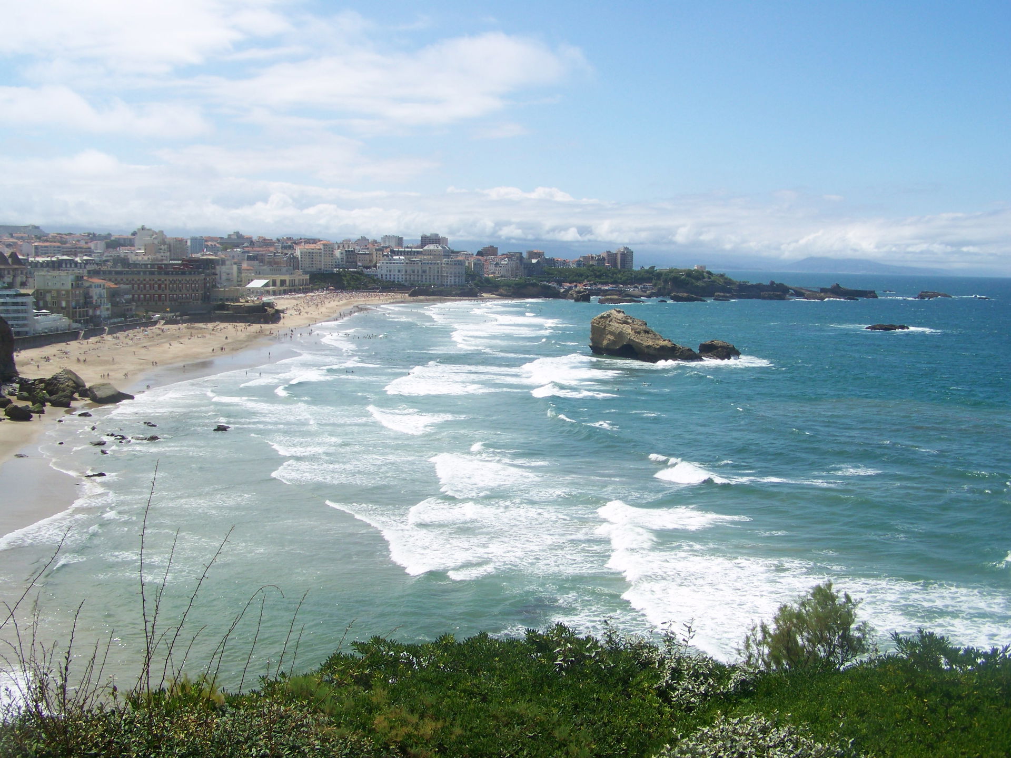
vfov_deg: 37.7
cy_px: 379
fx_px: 1110
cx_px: 506
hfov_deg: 49.0
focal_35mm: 38
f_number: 5.6
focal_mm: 6.3
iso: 80
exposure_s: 1/800
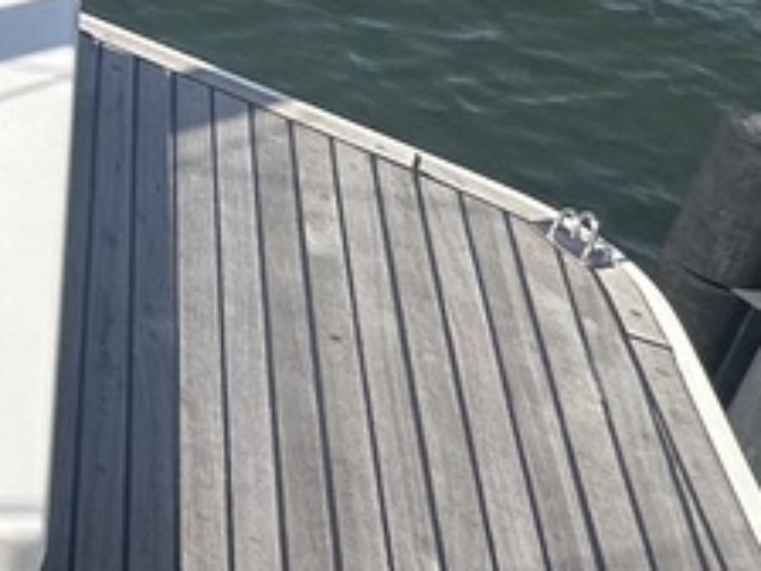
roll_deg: +1.4
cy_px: -408
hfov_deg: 16.0
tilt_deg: -21.3
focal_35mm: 75
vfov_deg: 16.8
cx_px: -958
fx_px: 1649
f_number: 2.2
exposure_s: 1/1949
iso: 40
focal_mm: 2.22
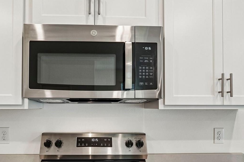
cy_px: 104
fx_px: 169
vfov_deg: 50.6
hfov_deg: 71.0
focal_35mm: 25
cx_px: 101
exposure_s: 1/15
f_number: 8
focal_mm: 16
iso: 400
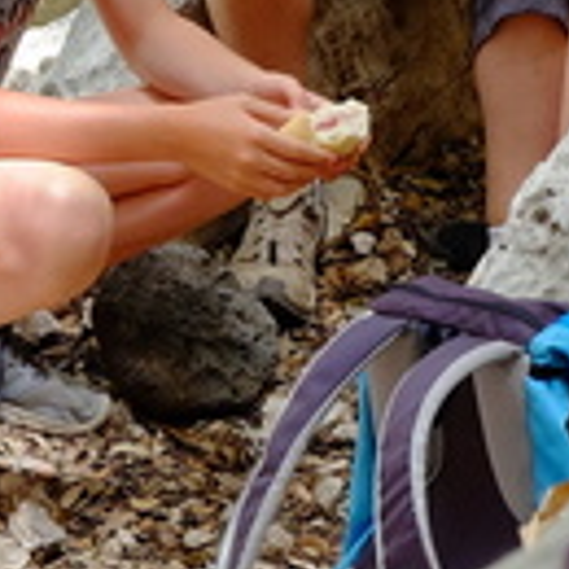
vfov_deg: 9.5
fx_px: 3403
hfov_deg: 9.5
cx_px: 639
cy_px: -72
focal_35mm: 183
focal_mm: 23
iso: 1250
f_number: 8
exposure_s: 1/60
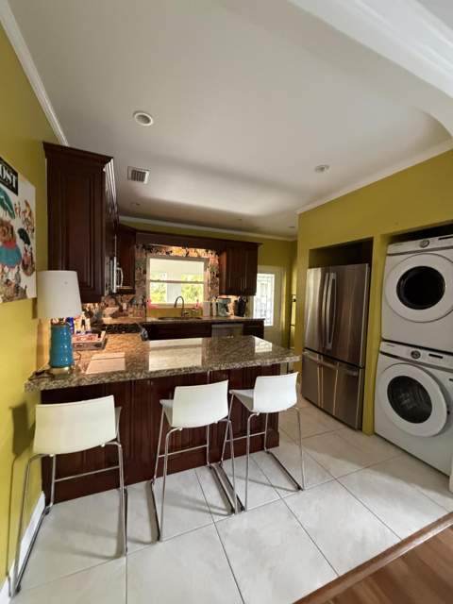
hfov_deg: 85.7
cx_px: 226
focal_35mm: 14
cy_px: 302
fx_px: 244
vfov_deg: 102.1
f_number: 2.2
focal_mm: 2.22
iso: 800
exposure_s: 1/60
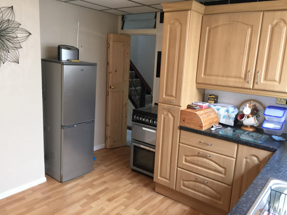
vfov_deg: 48.2
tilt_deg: -10.2
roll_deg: -2.9
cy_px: 108
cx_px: 144
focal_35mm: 29
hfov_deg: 61.7
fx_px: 240
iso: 80
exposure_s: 1/33
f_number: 2.2
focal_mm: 4.15
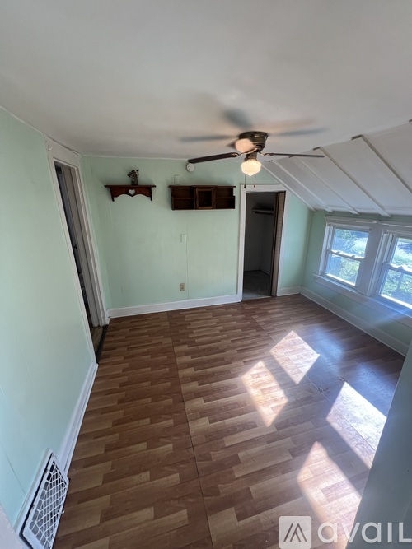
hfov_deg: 89.9
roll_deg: +1.1
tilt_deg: -16.6
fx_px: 206
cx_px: 206
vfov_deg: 106.2
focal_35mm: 13
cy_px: 274
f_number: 1.8
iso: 125
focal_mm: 1.57
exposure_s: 1/120
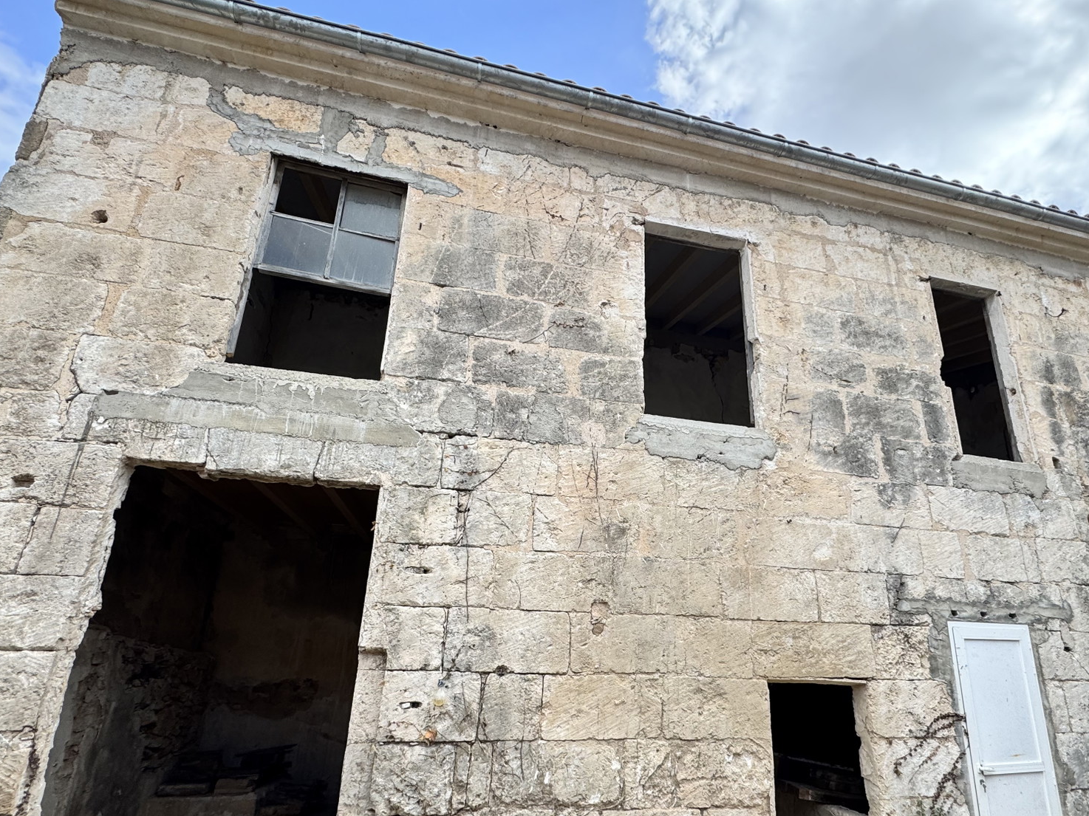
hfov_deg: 84.3
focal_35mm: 19
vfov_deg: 67.9
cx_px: 612
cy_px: 494
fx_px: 598
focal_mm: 2.22
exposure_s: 1/889
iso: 40
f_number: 2.2
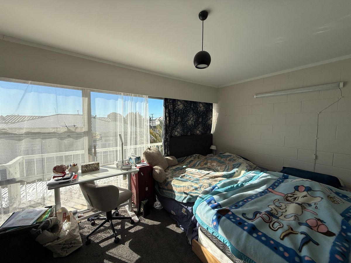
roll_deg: -0.1
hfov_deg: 102.1
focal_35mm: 14
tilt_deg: -3.5
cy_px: 132
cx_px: 176
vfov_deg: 85.7
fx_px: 142
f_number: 2.2
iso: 50
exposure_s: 1/1211
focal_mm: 2.22
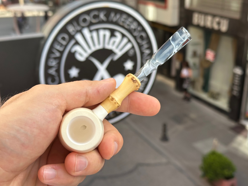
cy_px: 95
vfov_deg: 29.7
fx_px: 351
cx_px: 122
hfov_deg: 38.9
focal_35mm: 49
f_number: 1.78
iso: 64
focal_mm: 6.86
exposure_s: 1/734
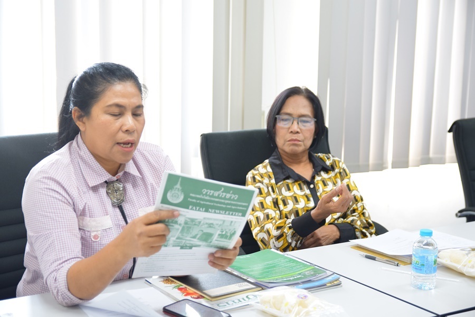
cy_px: 158
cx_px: 238
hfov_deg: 30.5
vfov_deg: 20.6
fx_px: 871
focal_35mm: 66
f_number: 2.8
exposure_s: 1/125
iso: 800
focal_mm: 44
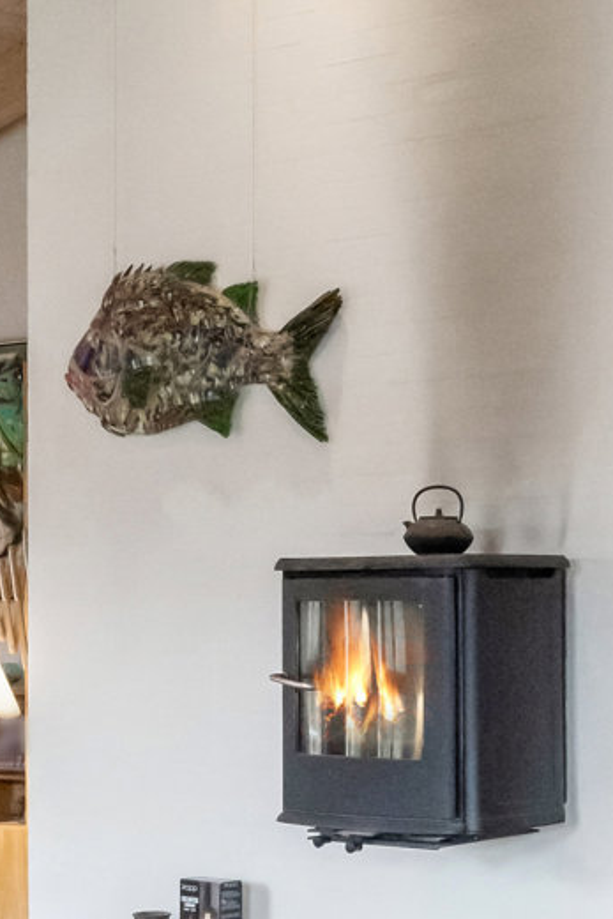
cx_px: 512
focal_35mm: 90
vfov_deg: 22.6
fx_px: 2297
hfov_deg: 15.1
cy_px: 523
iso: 8000
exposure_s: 1/160
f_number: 8
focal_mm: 26.5
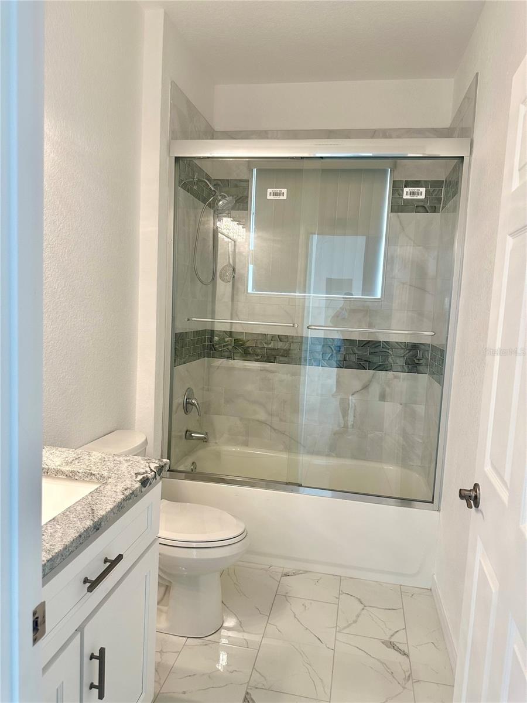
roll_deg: -3.5
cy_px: 352
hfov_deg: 56.8
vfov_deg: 71.6
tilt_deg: -5.4
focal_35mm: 24
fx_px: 487
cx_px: 264
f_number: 1.78
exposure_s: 1/120
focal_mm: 6.86
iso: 125
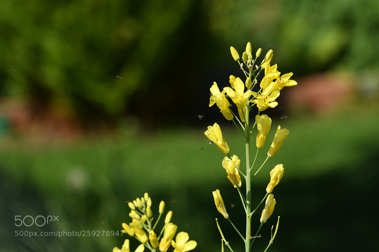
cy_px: 126
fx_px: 3157
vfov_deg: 4.6
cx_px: 190
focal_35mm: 300
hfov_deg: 6.9
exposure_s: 1/200
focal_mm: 200
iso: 100
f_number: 9
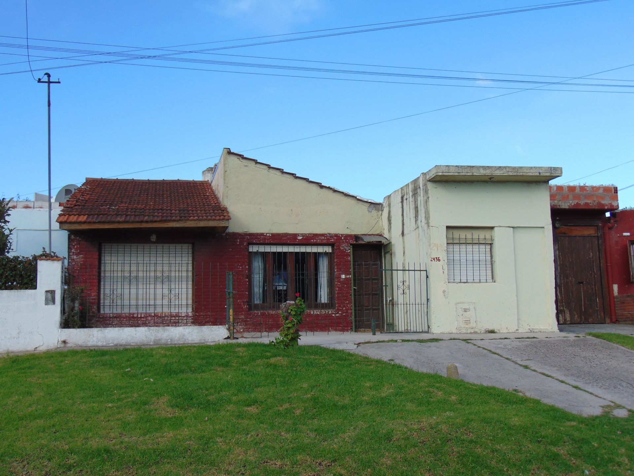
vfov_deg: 36.8
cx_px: 317
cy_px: 238
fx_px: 714
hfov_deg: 47.9
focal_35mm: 39
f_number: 3.3
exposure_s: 1/640
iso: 80
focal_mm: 6.9
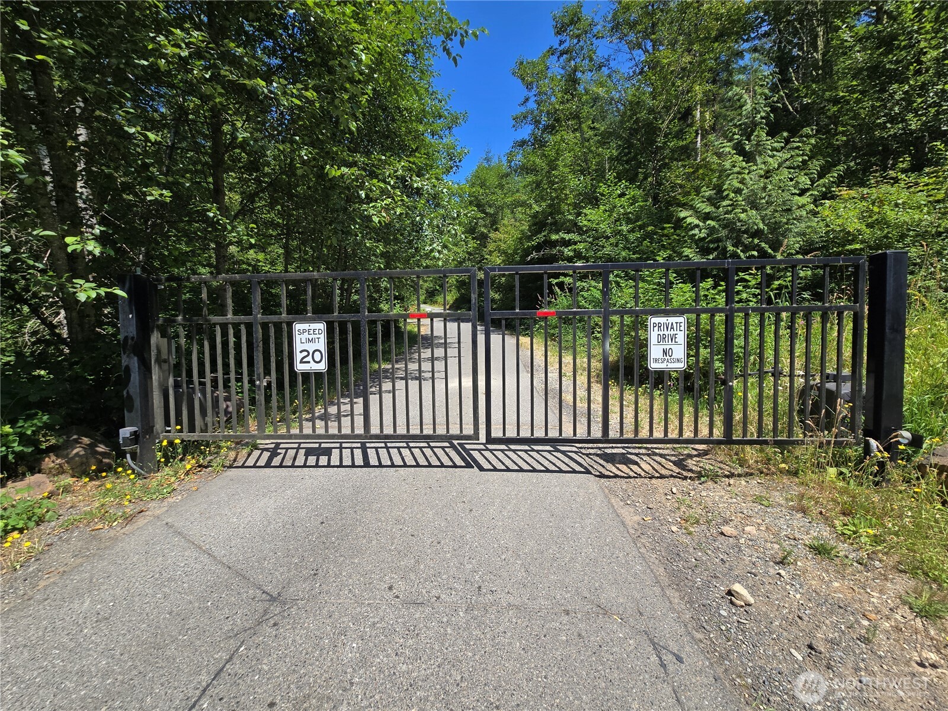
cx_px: 474
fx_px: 356
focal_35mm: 13
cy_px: 356
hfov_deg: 106.2
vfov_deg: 89.9
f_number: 2.2
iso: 50
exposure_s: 1/1380
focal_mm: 2.2
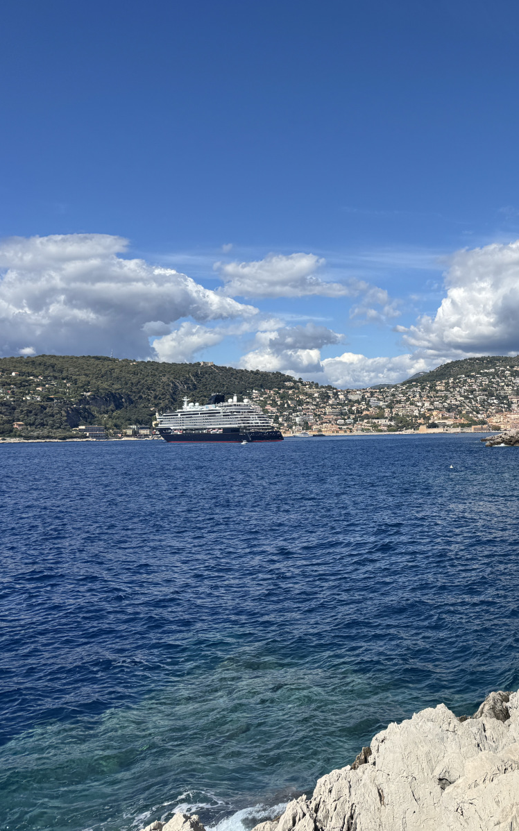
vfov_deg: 56.7
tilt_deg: +1.1
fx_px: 770
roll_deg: +1.0
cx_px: 532
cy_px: 415
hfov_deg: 33.7
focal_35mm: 34
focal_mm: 6.76
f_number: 1.78
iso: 80
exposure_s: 1/7092
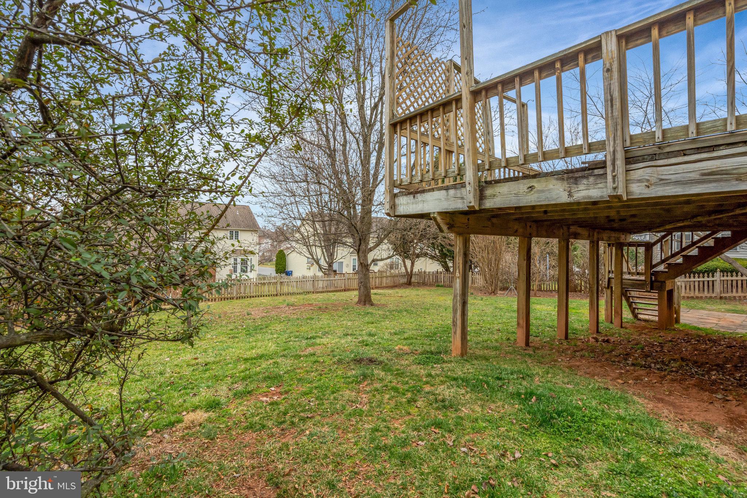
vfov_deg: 73.7
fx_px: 332
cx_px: 374
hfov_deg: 96.7
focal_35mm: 16
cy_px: 249
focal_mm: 16
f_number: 8
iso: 1250
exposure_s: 1/400
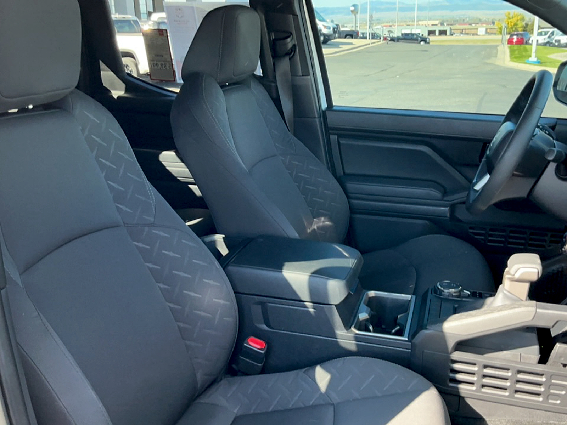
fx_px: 491
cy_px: 212
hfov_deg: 60.0
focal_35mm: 30
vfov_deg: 46.8
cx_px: 284
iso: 50
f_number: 1.8
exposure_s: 1/120
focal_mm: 3
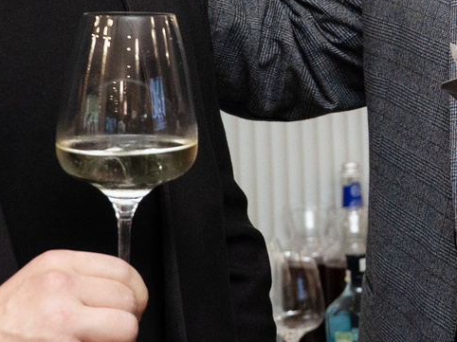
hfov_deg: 13.7
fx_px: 1887
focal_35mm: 143
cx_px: 386
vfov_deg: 10.0
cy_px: -182
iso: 1000
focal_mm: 28
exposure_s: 1/125
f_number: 3.5
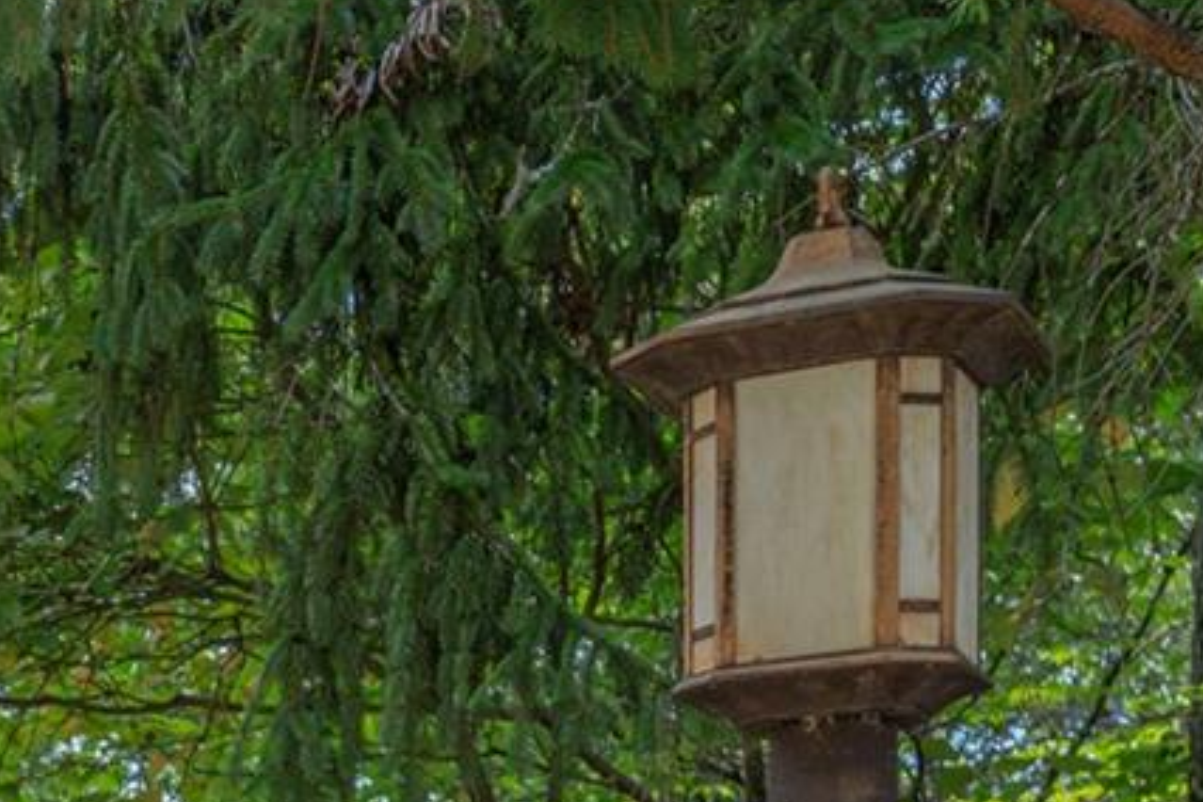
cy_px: 1303
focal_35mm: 101
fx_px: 3375
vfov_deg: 12.7
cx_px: -796
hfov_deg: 17.4
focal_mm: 21
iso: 125
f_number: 7.1
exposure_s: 1/200
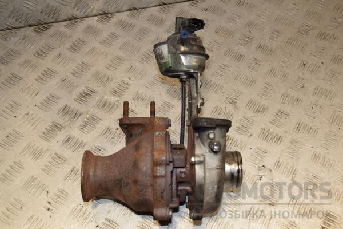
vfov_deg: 31.9
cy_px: 114
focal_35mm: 42
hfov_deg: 46.4
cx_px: 172
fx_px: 400
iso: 800
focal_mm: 28
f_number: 7.1
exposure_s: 1/200
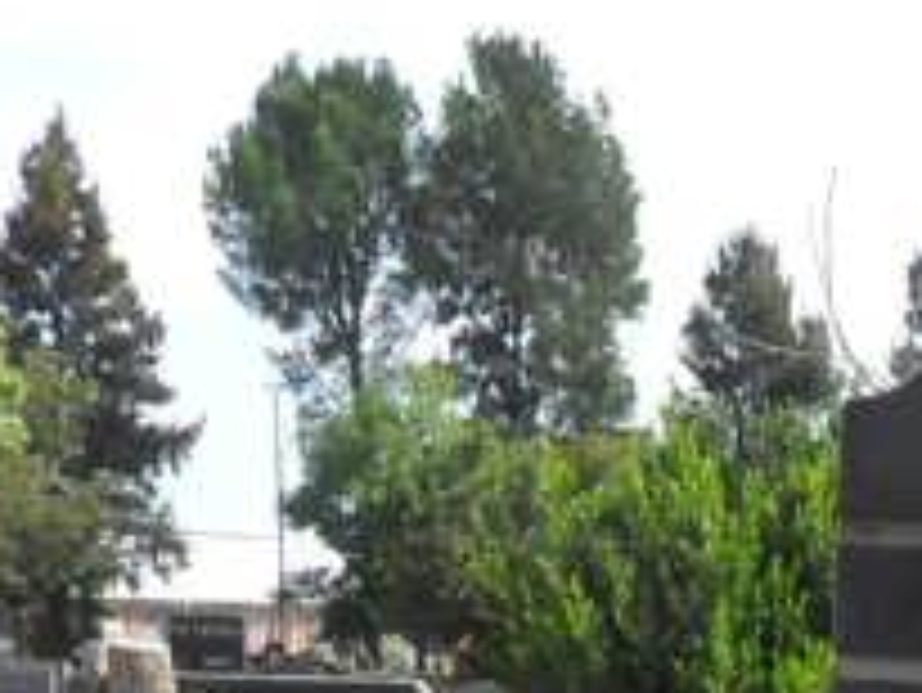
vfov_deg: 8.9
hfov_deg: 12.1
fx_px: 4211
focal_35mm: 158
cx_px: 1214
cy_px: 1364
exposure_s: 1/500
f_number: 3.5
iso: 100
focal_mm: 4.9
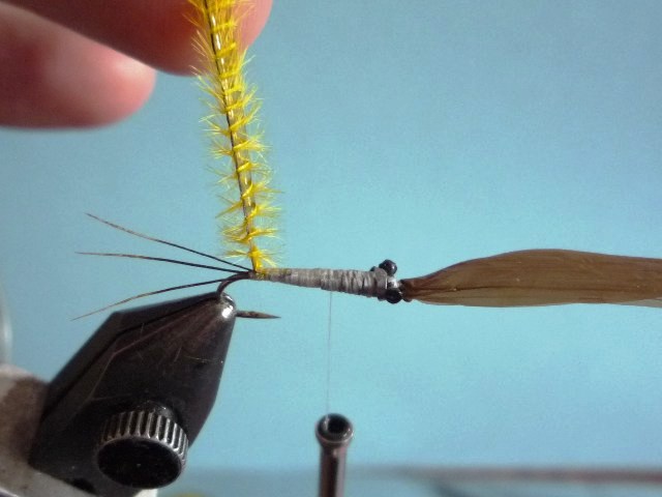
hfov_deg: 60.0
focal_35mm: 30
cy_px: 248
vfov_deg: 46.8
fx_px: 574
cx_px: 331
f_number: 3.3
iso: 320
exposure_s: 1/30
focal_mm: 5.2
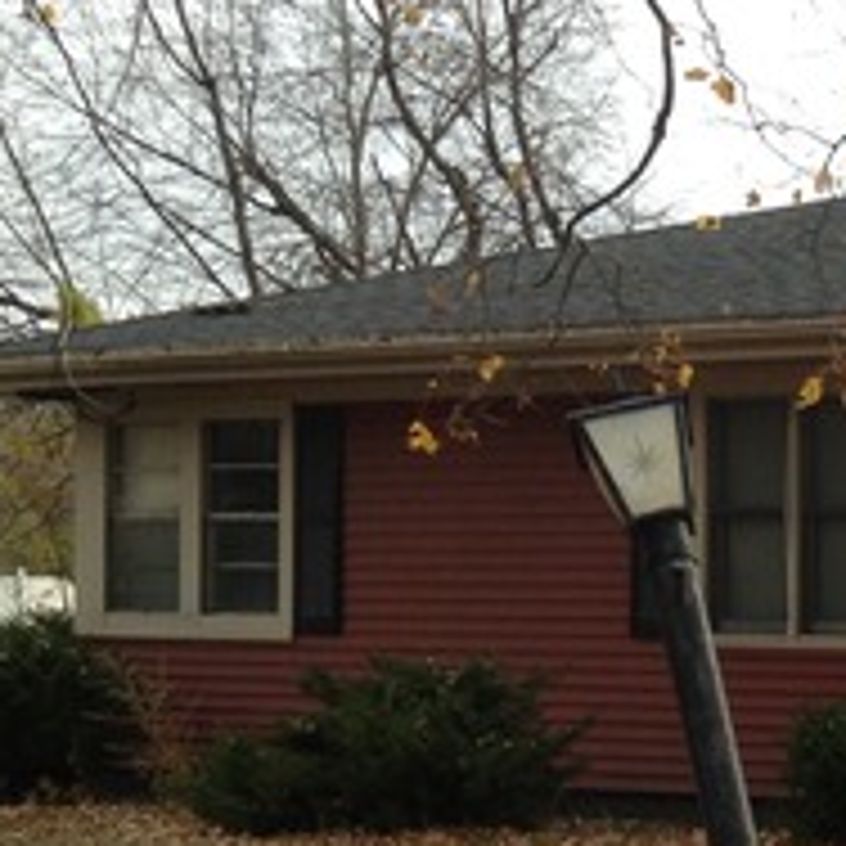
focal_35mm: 99
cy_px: 639
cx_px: 1184
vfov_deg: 17.5
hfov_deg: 16.4
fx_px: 2737
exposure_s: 1/143
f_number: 2.4
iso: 25
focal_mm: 3.3
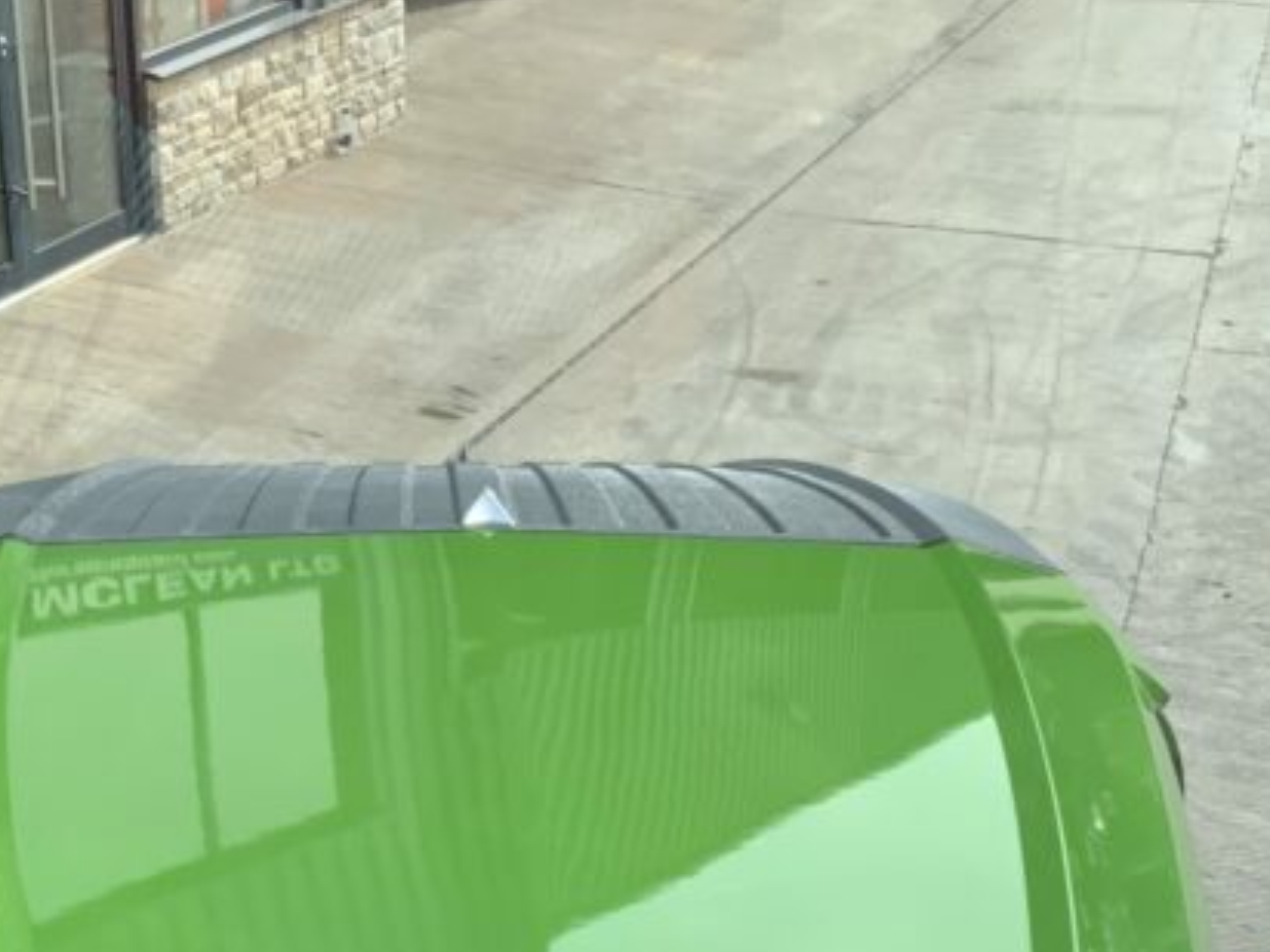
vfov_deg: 20.0
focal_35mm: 72
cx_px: 620
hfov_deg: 27.0
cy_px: 875
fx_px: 2642
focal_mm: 3
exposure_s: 1/962
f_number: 1.8
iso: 16
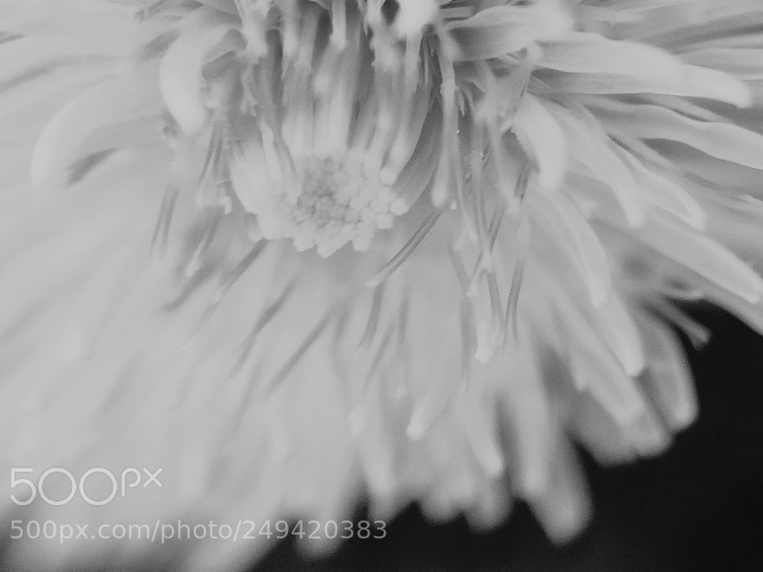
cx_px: 613
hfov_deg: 38.1
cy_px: 104
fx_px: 1058
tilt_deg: -63.5
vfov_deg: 29.5
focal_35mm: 48
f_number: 1.8
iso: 100
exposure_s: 1/12
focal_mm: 4
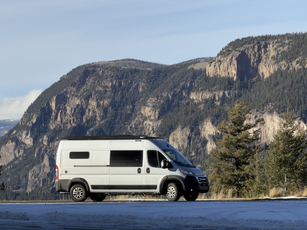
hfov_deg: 9.9
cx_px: 154
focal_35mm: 200
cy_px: 115
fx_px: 1774
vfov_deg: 7.4
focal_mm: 16.89
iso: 16
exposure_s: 1/812
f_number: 2.8
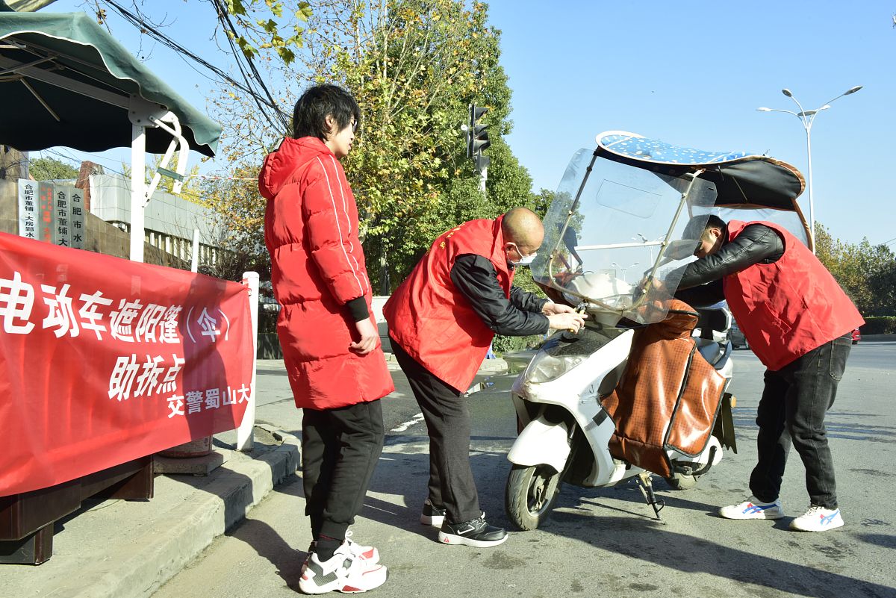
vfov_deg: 41.1
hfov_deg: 58.7
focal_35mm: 32
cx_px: 448
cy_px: 299
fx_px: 797
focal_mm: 32
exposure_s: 1/160
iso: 800
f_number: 18
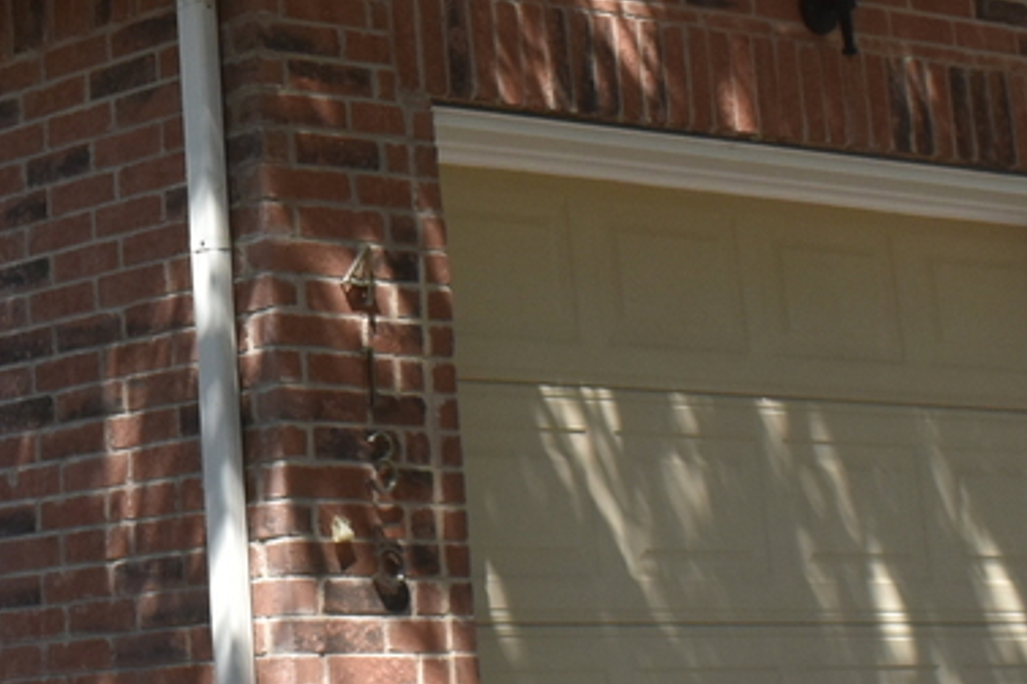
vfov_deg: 11.5
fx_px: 3308
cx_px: -112
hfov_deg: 17.1
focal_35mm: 116
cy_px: -191
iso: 400
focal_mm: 18
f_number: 8
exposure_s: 1/500
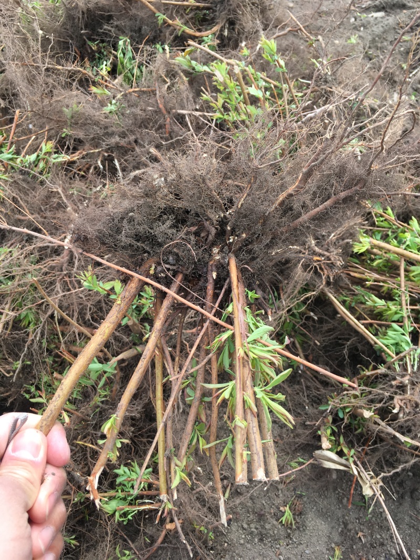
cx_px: 210
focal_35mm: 29
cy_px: 280
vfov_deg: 61.7
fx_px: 469
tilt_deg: -52.8
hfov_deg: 48.2
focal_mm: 4.15
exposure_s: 1/308
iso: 25
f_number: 2.2
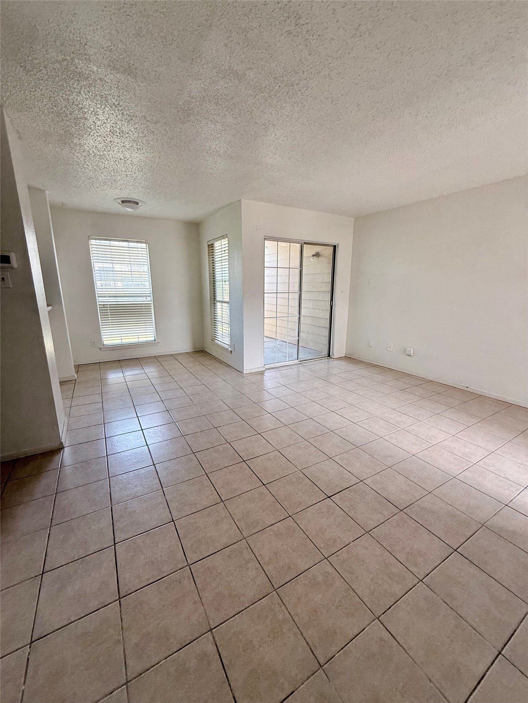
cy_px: 352
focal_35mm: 14
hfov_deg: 85.7
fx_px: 285
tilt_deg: -12.6
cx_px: 264
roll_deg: -0.4
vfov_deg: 102.1
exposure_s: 1/99
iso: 200
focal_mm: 2.22
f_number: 2.2
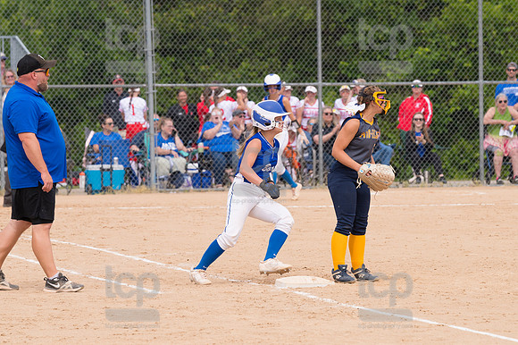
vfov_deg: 5.2
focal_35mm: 262
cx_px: 259
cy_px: 172
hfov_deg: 7.9
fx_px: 3768
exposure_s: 1/1600
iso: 320
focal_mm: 175
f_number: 5.6
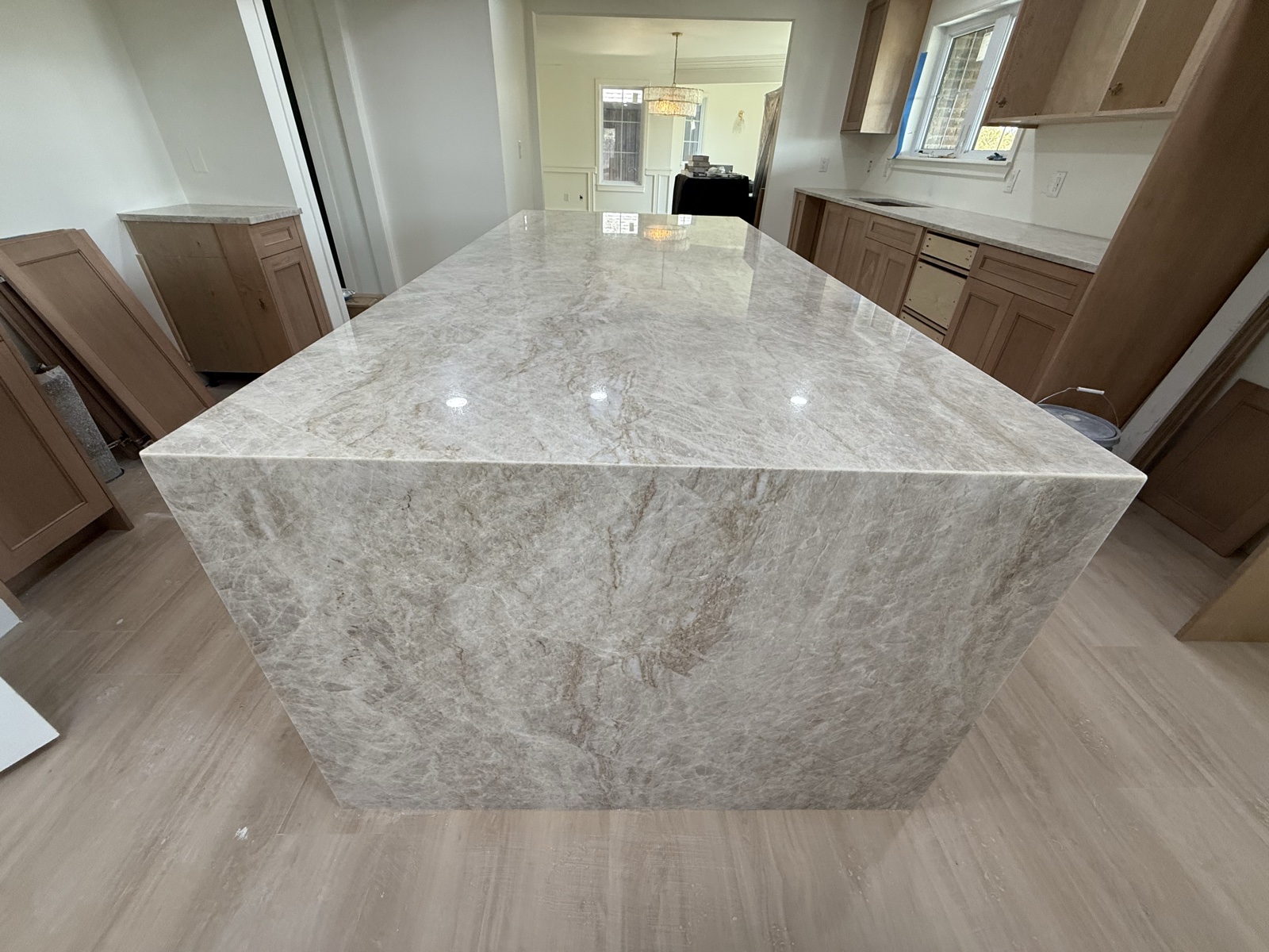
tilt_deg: -32.5
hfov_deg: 102.1
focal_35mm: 14
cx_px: 634
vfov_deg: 85.7
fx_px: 513
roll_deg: -2.3
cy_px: 476
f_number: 2.2
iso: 200
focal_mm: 2.22
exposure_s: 1/120
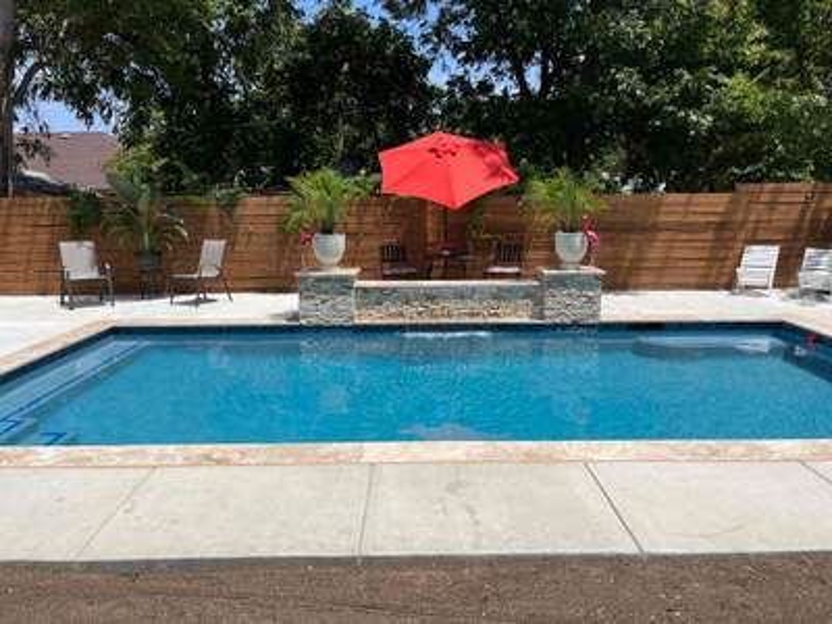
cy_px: 312
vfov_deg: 53.1
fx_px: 625
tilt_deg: -11.2
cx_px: 416
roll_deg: +0.7
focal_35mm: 26
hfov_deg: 67.3
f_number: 1.6
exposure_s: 1/5556
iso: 50
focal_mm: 5.1
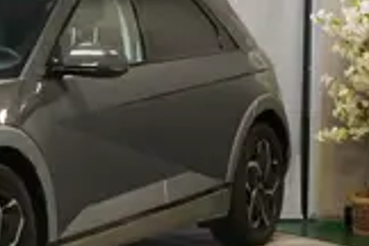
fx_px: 1486
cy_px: 73
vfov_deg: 9.5
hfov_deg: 13.9
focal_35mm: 145
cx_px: -18
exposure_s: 1/160
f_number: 4.5
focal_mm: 49
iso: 2000
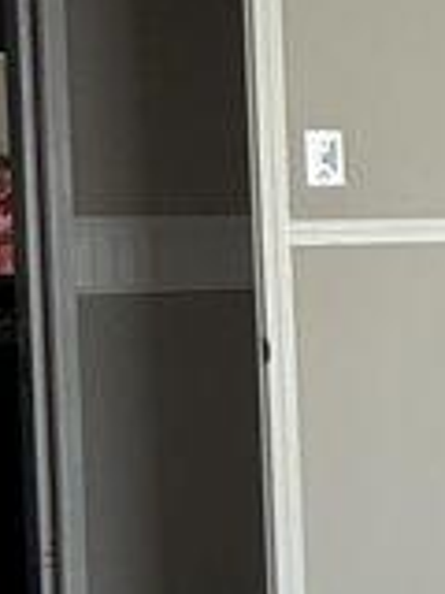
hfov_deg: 14.0
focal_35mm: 84
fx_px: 1440
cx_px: 964
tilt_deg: -1.8
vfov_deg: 23.3
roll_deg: -0.1
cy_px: 278
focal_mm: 2.22
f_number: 2.2
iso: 125
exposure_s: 1/99
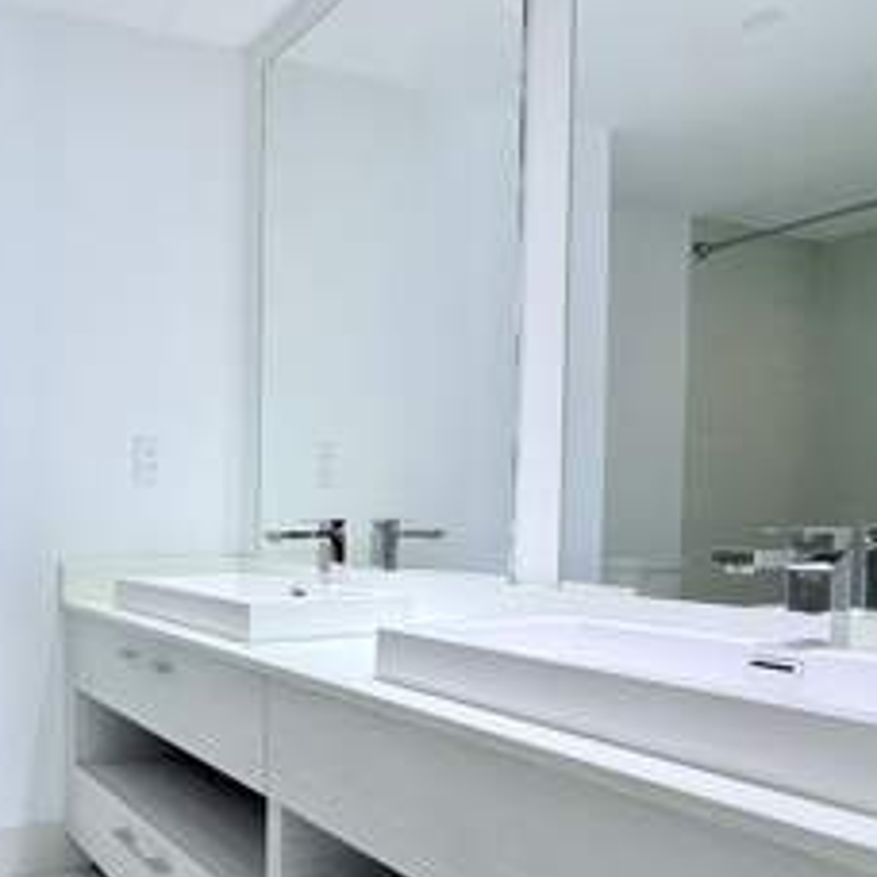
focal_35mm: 26
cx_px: 4
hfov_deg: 49.8
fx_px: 745
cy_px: 535
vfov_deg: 60.3
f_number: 2.2
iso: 125
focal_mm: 2.22
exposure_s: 1/120
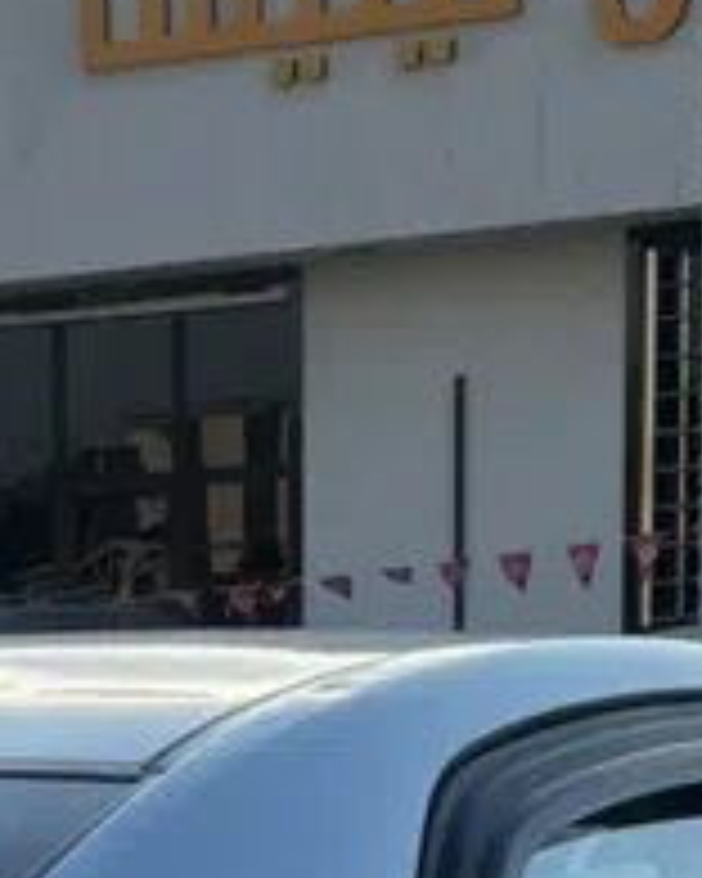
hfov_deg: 8.3
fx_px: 4623
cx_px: -657
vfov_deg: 10.0
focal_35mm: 178
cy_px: 1817
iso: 50
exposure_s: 1/1575
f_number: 1.5
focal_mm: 5.7
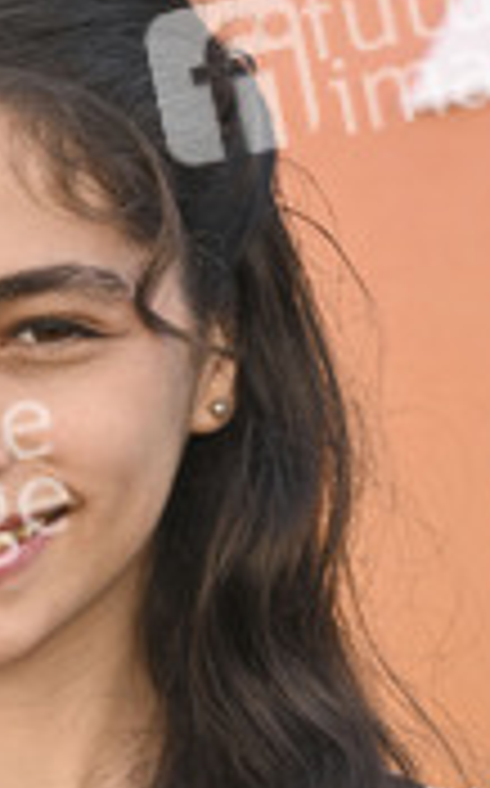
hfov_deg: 3.7
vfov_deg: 6.0
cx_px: -31
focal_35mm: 350
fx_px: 7497
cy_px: 734
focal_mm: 150
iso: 500
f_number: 7.1
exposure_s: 1/320
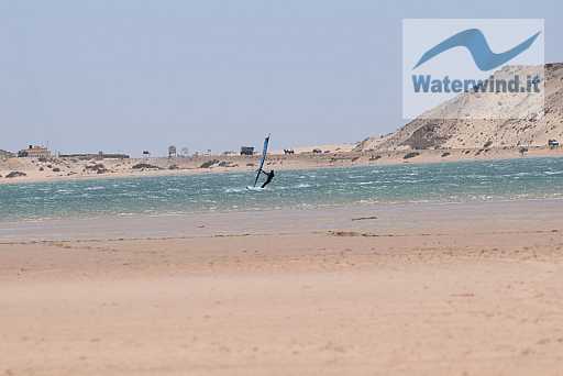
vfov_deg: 3.1
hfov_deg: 4.6
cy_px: 188
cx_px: 282
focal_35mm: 450
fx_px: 7041
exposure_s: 1/1000
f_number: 8
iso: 200
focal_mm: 300
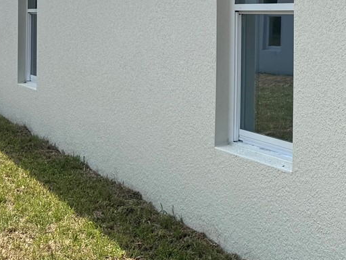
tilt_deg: -1.1
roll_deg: -0.6
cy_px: 32
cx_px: 422
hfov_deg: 23.6
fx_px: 750
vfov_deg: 19.3
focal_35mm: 75
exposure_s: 1/3247
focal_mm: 6.76
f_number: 1.78
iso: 80
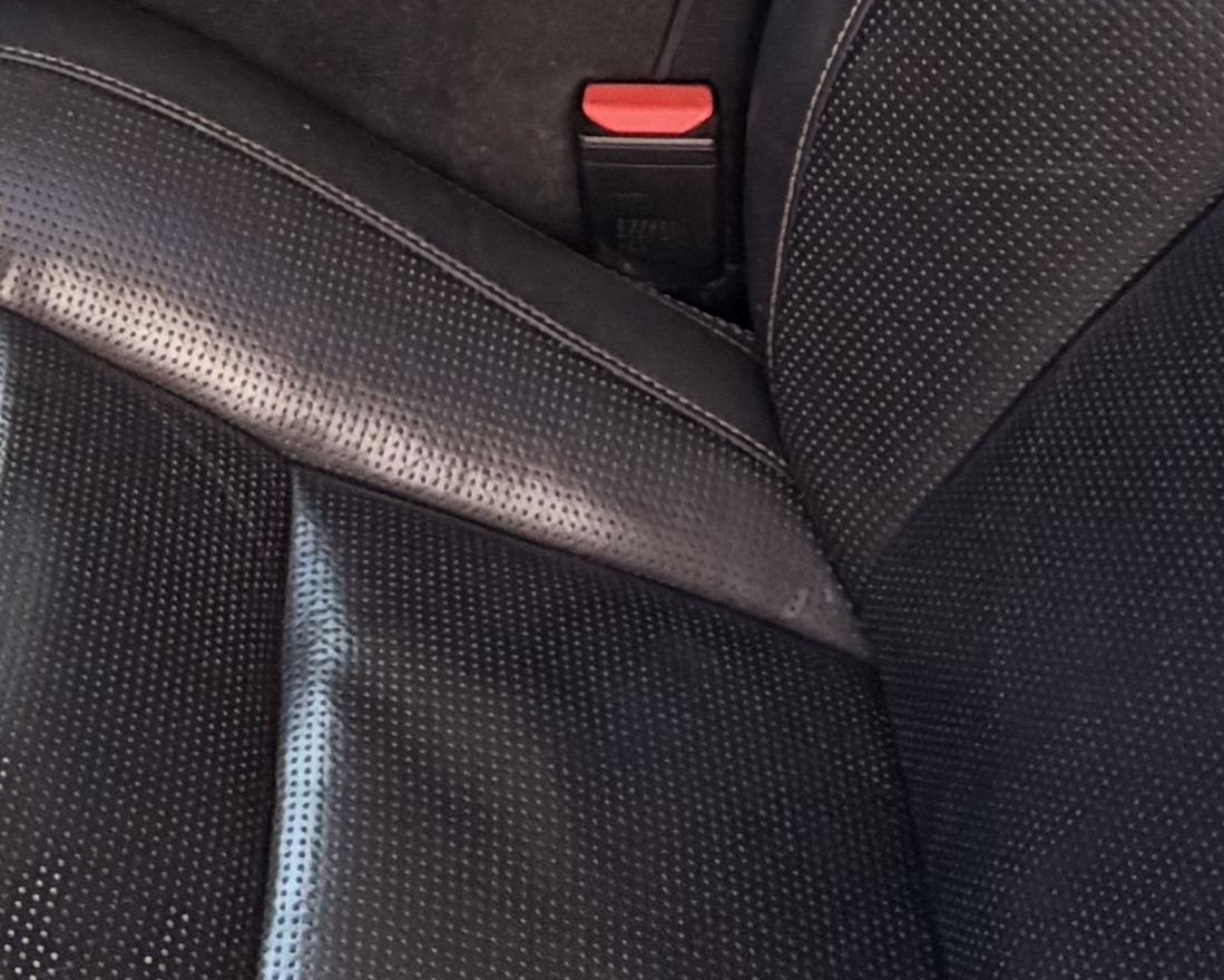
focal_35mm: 71
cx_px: 18
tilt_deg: -23.5
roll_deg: +0.6
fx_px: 2573
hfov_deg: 25.5
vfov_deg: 19.2
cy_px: -444
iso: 64
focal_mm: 2.22
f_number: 2.2
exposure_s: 1/164
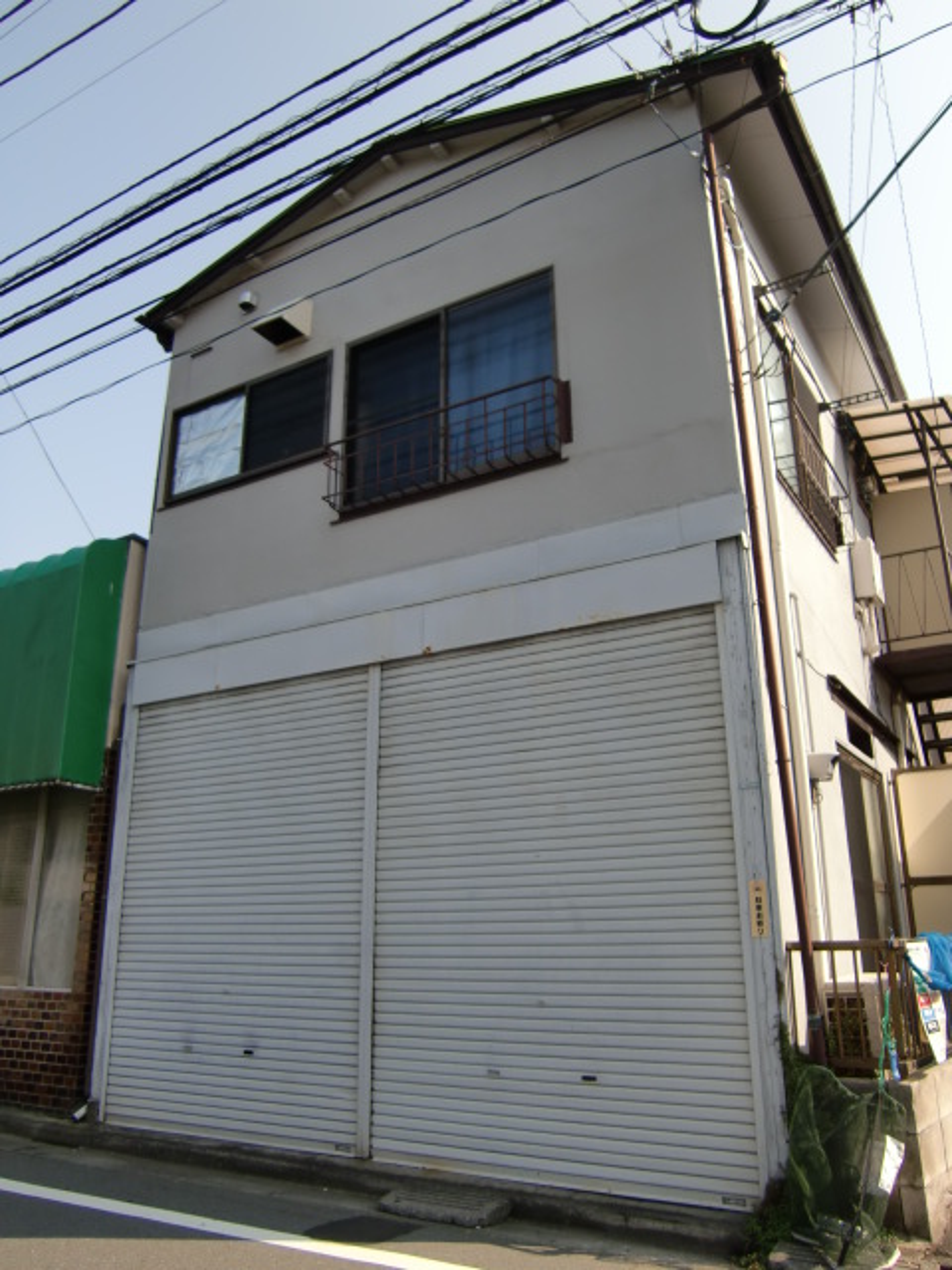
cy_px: 635
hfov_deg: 49.7
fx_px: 1027
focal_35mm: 28
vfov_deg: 63.4
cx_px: 476
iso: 64
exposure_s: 1/800
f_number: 2.6
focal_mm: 4.9
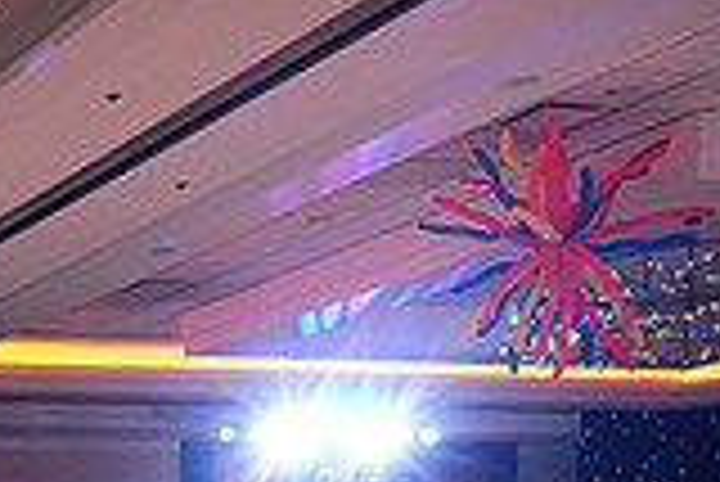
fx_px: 1742
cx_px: -410
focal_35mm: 87
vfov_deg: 14.2
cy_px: 827
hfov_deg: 19.7
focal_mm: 24
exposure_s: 1/400
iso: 5000
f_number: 4.5
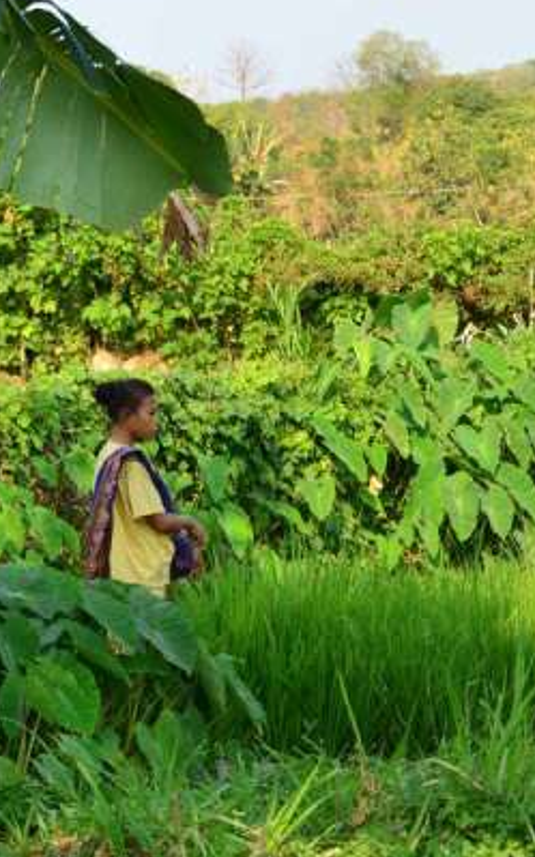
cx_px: 748
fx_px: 3153
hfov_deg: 9.5
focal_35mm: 135
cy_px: 505
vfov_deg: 15.5
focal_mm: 66
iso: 250
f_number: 8
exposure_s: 1/250
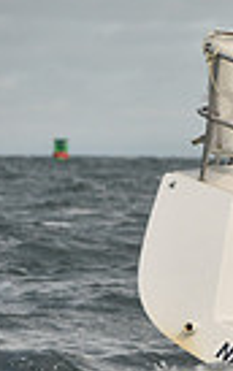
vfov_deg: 2.9
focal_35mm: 733
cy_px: 180
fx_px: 7424
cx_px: 726
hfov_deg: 1.8
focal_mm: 170
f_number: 6.3
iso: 320
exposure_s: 1/1000
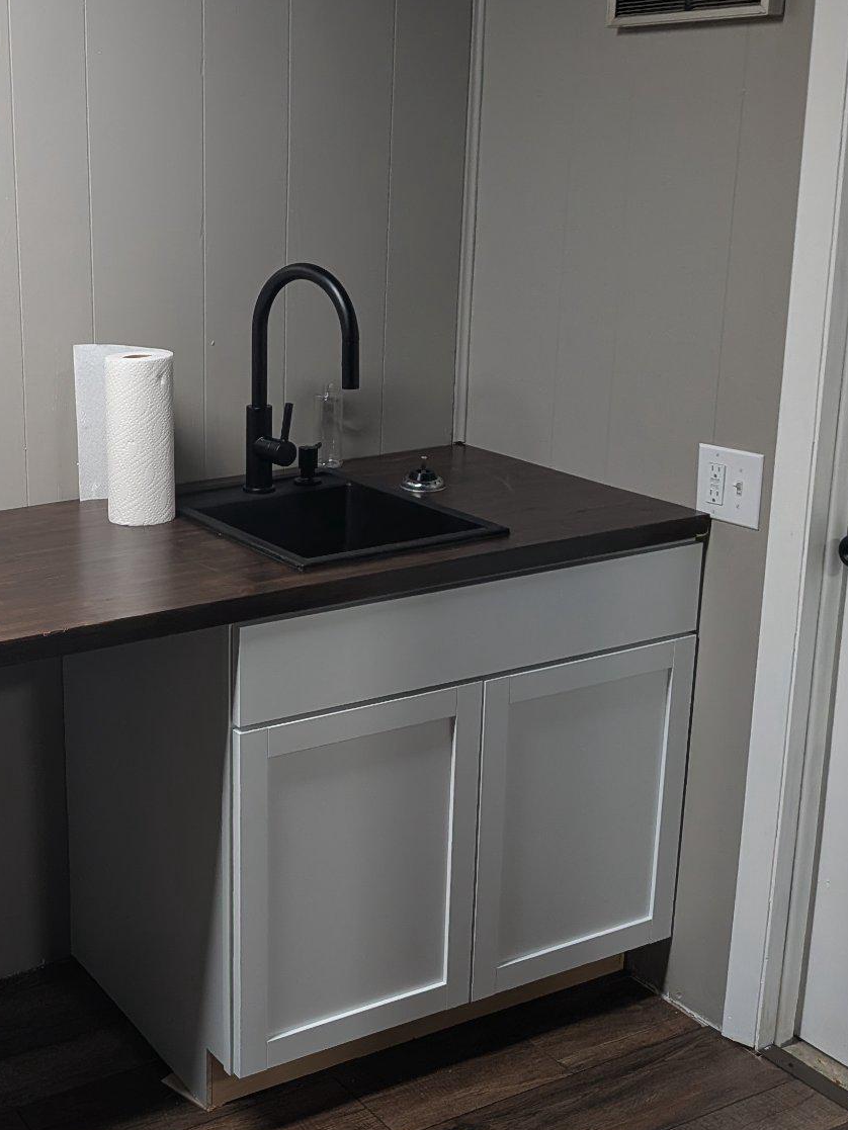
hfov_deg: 31.6
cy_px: 475
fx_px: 1437
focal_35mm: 44
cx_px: 118
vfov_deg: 42.8
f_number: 1.7
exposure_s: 1/24
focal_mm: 4.53
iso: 63
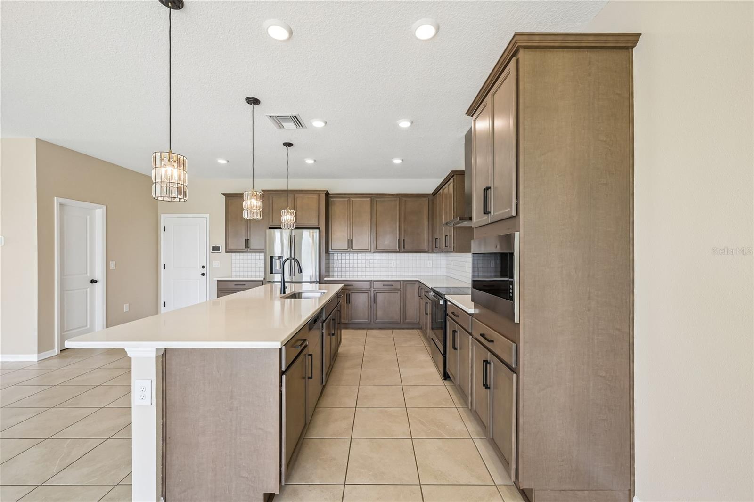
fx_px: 293
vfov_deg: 81.2
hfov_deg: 104.3
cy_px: 251
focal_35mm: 14
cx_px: 377
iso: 400
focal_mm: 14
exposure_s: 1/50
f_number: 8
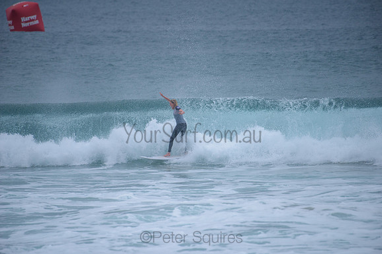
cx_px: 191
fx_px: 5334
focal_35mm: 503
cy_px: 127
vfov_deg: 2.7
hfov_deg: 4.1
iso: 280
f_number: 5.6
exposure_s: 1/2000
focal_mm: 500
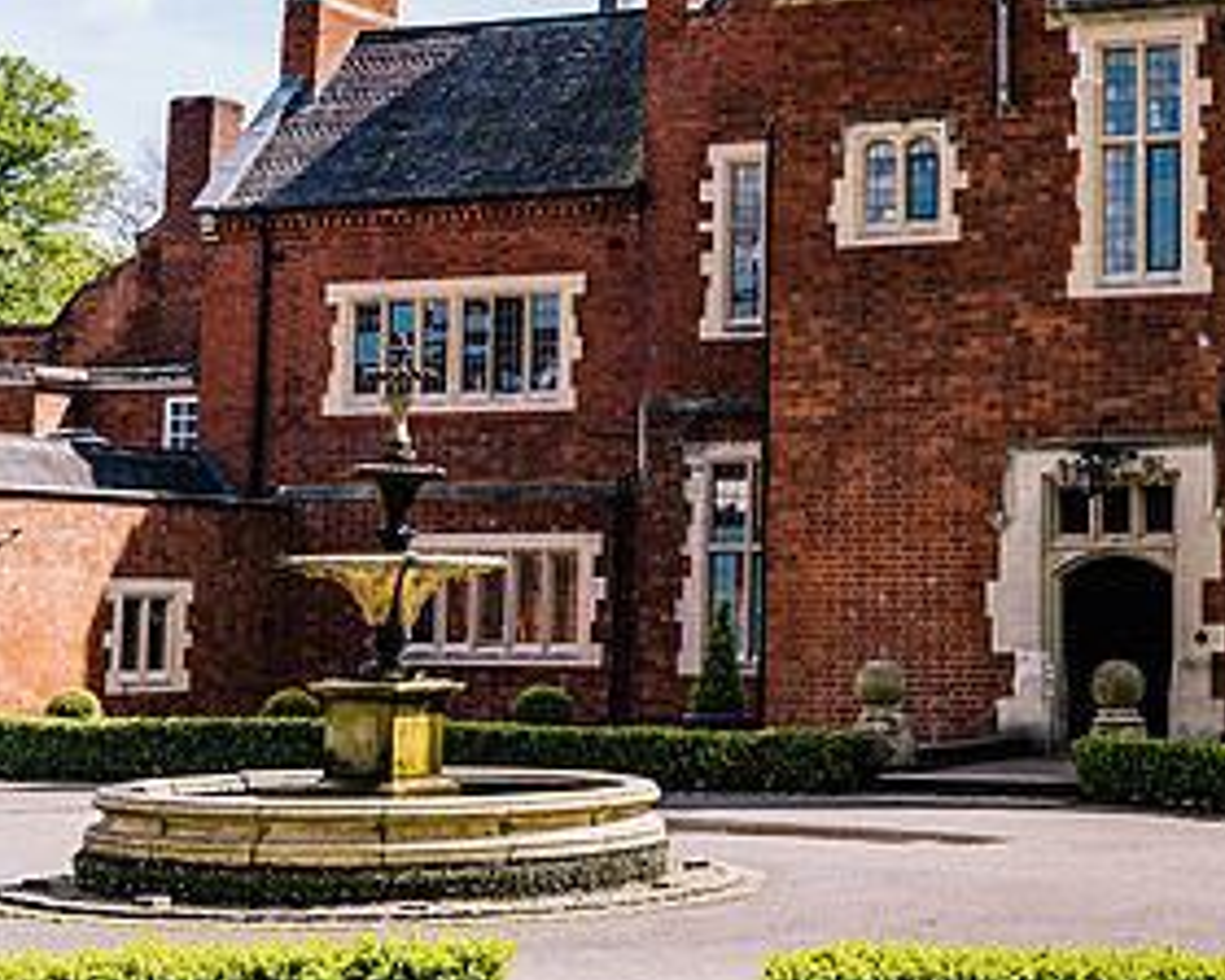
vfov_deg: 20.3
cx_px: 1162
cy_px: 280
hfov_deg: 24.5
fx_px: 2719
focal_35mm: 75
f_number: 5
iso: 125
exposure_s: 1/250
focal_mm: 38
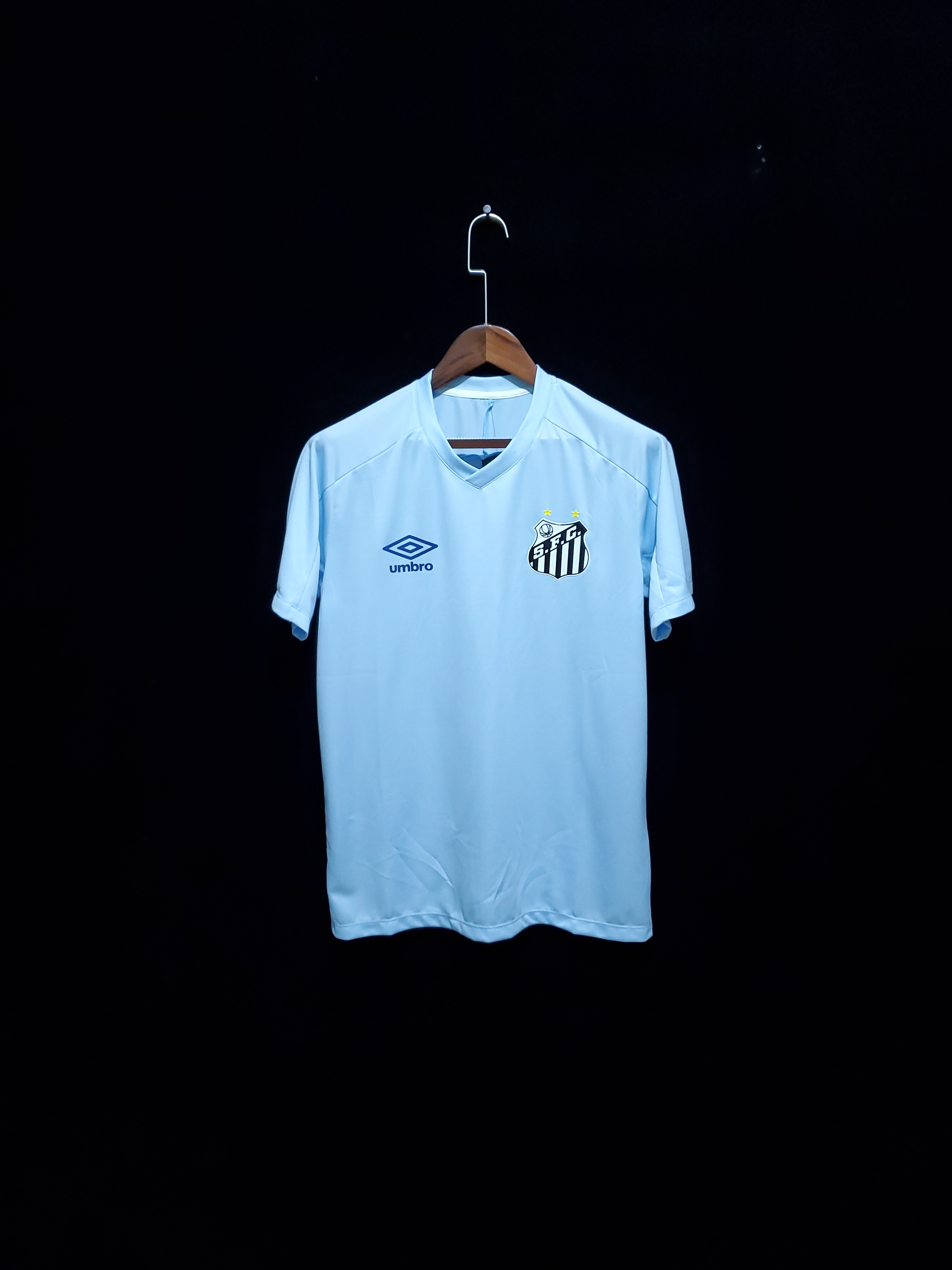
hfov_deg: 53.1
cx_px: 476
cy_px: 635
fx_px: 953
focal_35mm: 26
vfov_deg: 67.3
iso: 200
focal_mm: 4.3
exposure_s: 1/30
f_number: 1.5
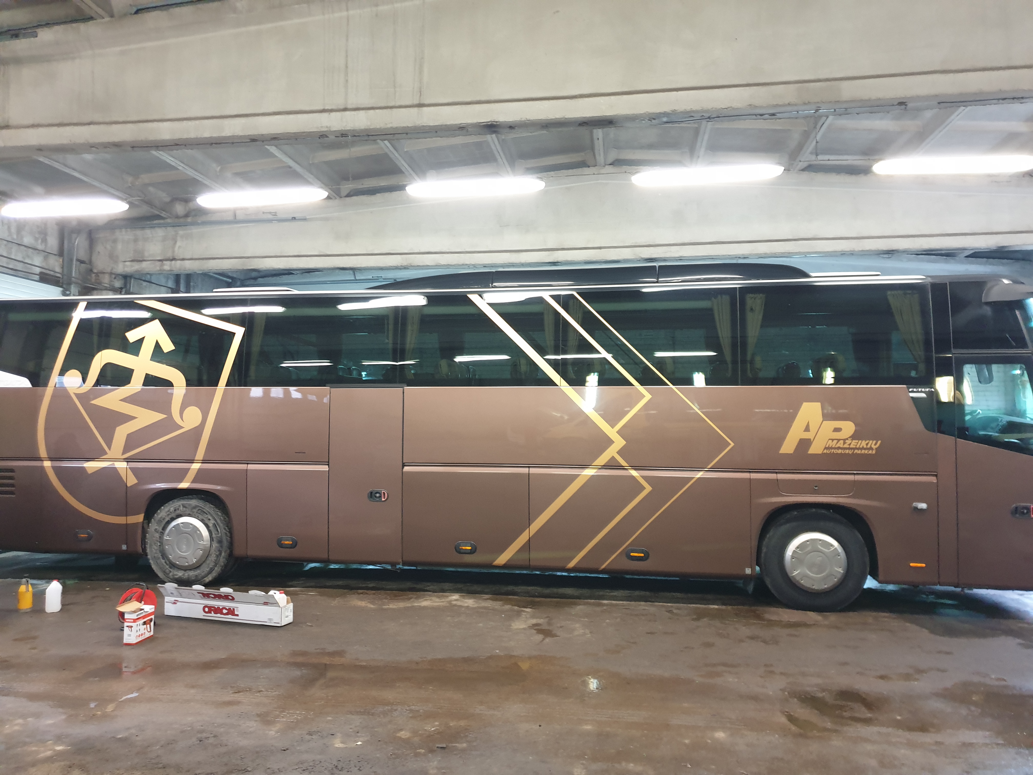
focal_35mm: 26
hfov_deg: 67.3
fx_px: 776
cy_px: 388
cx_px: 516
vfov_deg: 53.1
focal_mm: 4.3
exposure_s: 1/33
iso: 320
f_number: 1.5
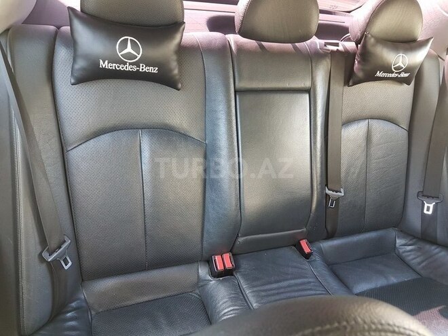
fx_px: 336
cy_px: 168
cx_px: 224
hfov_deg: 67.3
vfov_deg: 53.1
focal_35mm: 26
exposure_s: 1/50
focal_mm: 4.2
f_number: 1.7
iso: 125
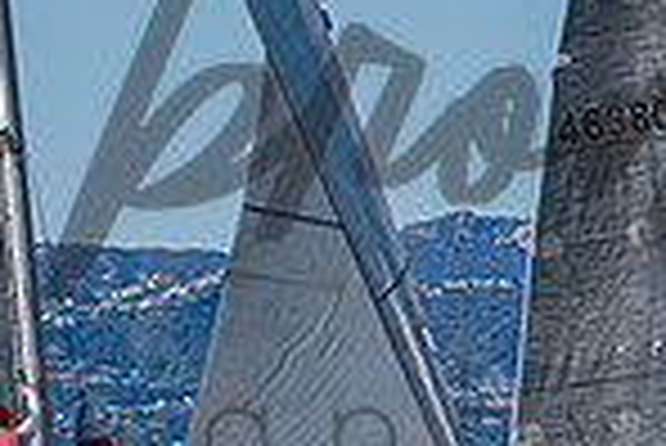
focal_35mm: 761
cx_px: 423
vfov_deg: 1.8
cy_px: 168
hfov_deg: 2.7
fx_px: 14092
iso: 400
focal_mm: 175
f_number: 5.6
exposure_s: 1/4000
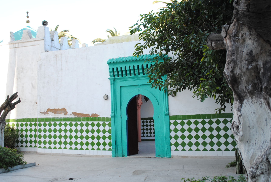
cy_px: 96
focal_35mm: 42
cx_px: 136
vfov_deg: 32.0
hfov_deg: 46.4
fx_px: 316
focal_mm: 26
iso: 200
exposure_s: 1/125
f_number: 5
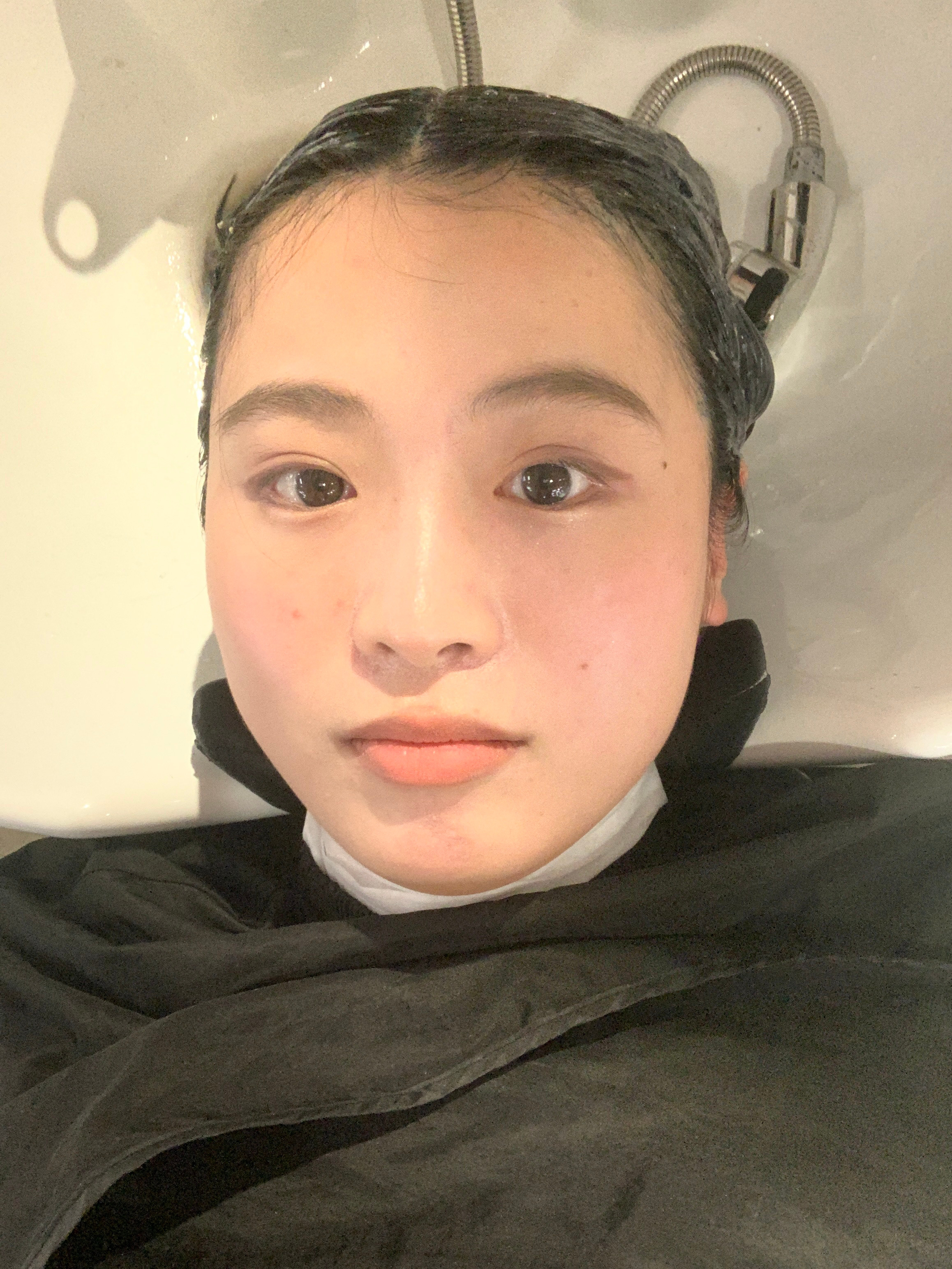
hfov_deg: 44.2
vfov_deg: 56.8
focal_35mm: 32
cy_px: 634
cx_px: 476
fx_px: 1173
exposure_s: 1/49
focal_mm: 2.87
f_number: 2.2
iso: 320
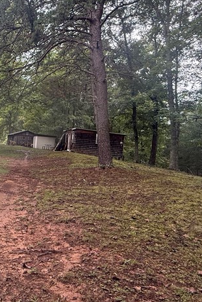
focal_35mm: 32
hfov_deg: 34.6
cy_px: 131
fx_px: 269
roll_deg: -4.0
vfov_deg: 58.5
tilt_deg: +1.4
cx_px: -28
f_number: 2.2
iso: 125
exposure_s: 1/99
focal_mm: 2.22
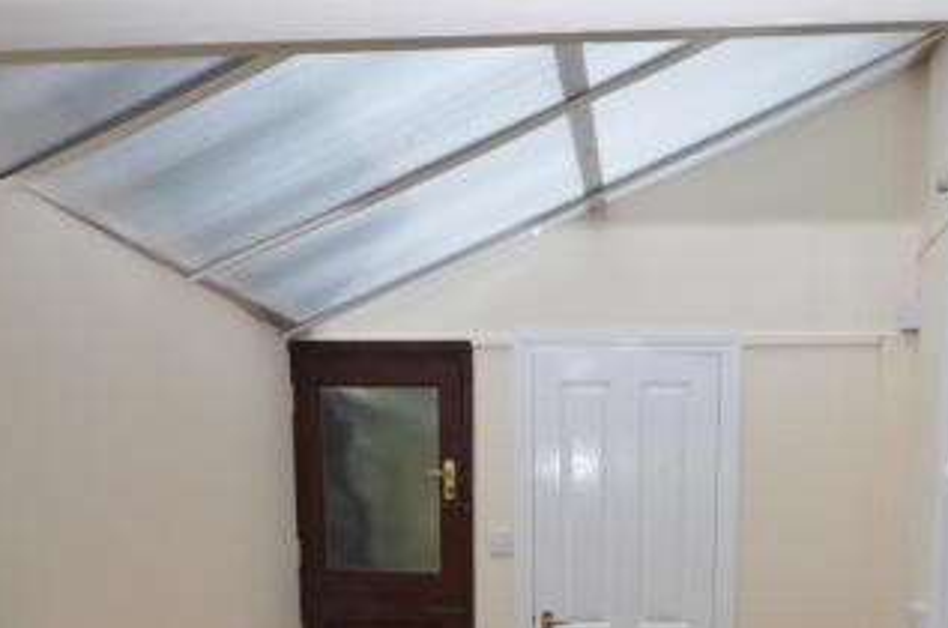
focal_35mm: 31
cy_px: 595
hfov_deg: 59.4
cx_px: 610
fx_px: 815
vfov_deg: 38.5
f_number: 4.5
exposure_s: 1/80
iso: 200
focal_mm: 10
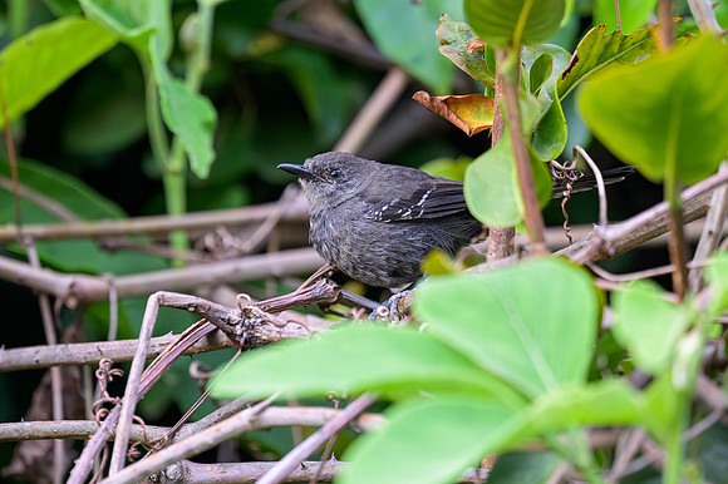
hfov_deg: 2.4
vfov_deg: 1.6
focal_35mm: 853
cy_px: 189
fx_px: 17235
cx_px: 409
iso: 3200
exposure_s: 1/1000
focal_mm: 400
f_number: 2.8
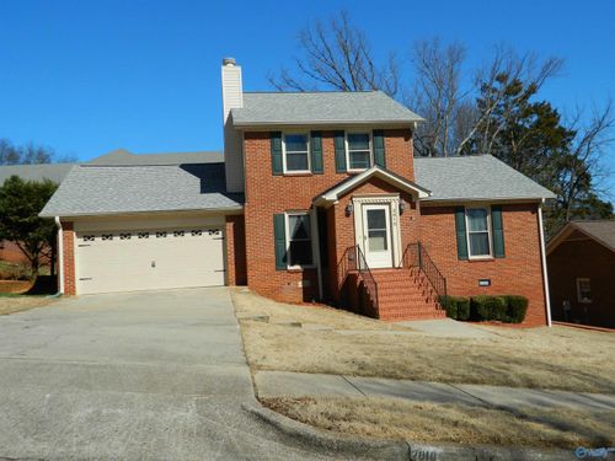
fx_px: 551
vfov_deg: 45.4
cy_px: 230
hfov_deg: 58.4
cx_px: 308
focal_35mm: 31
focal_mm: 5.6
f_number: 9.1
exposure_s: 1/200
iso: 80
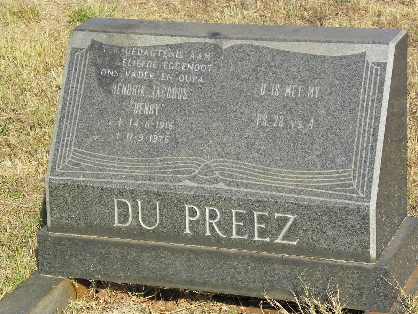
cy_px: 157
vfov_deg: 11.8
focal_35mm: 126
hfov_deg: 15.6
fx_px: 1521
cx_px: 209
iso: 64
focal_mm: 22.4
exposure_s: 1/400
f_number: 4.5
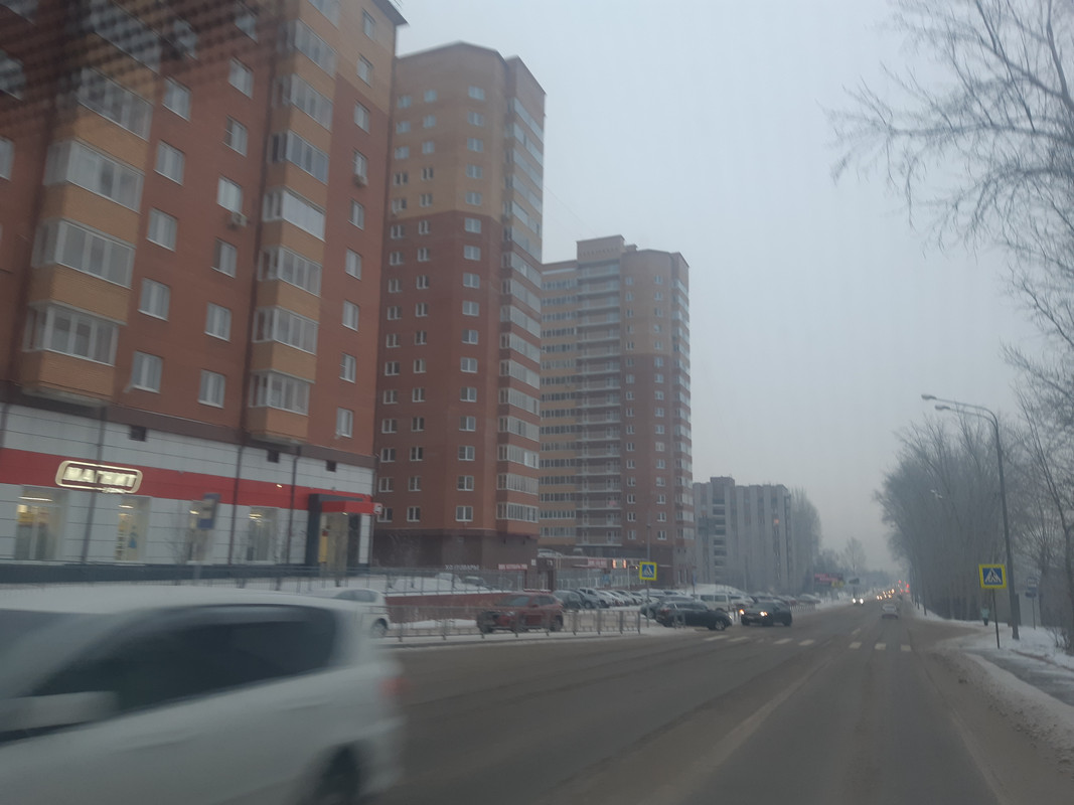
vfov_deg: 53.1
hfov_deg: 67.3
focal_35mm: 26
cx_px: 537
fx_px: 807
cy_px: 402
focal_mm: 3.93
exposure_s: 1/50
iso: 40
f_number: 1.7
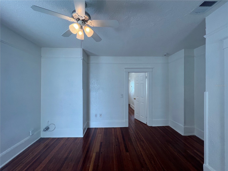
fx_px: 86
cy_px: 86
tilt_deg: +0.5
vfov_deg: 89.9
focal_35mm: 13
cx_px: 114
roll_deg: -0.3
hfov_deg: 106.2
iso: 100
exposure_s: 1/120
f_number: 1.8
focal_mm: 1.57
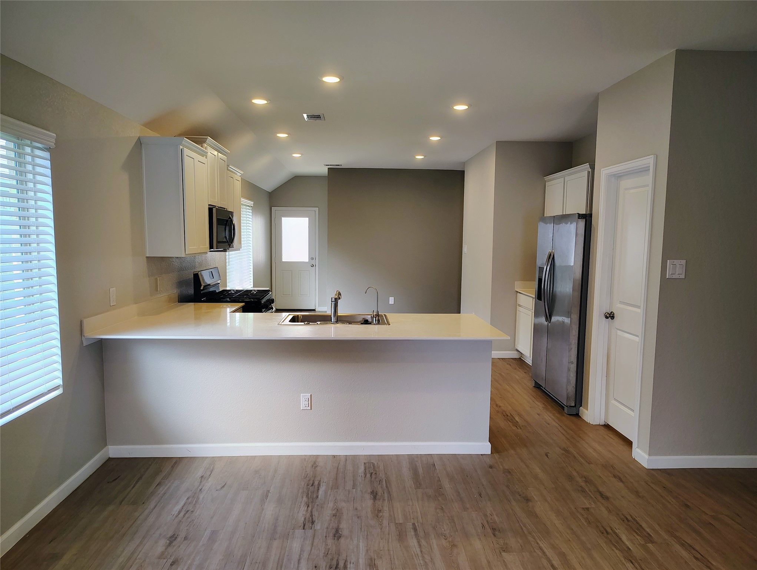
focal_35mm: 24
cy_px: 285
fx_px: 526
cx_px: 378
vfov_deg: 56.9
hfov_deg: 71.5
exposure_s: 1/120
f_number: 1.8
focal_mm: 5.56
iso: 750
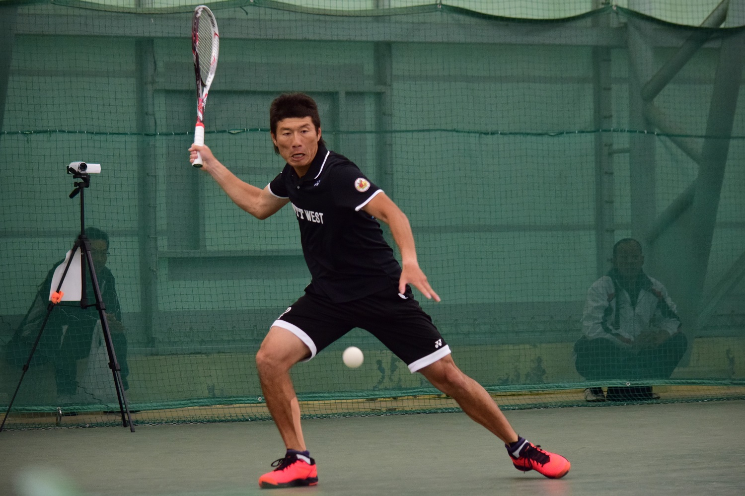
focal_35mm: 165
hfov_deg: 12.5
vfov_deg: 8.3
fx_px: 3413
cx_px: 372
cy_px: 248
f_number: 4.8
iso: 1250
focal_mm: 110
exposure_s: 1/800
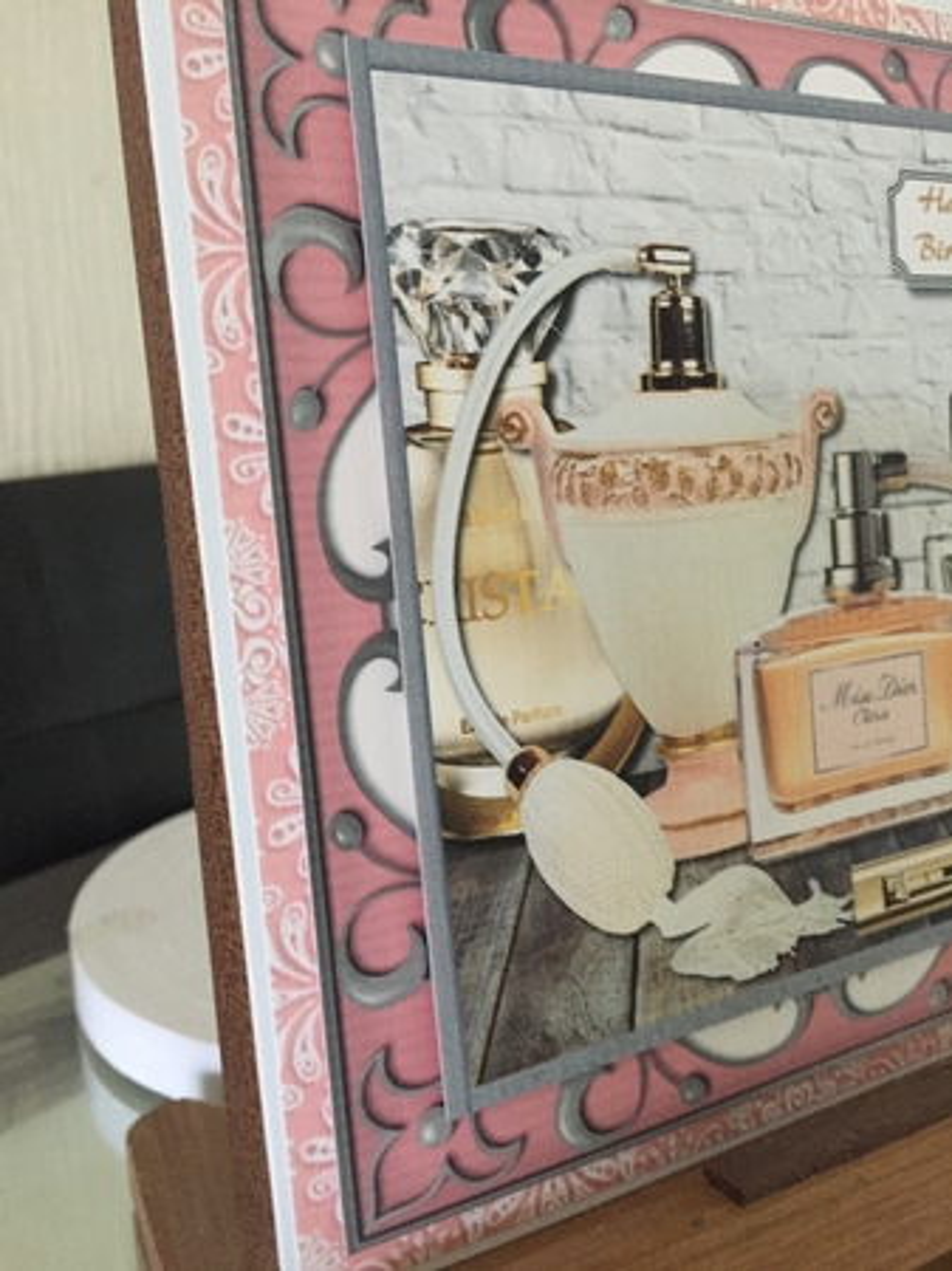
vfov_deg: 61.7
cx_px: 476
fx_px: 1064
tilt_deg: -19.8
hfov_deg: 48.2
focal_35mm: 29
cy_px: 636
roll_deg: -2.0
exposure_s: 1/17
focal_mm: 4.15
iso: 250
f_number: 2.2
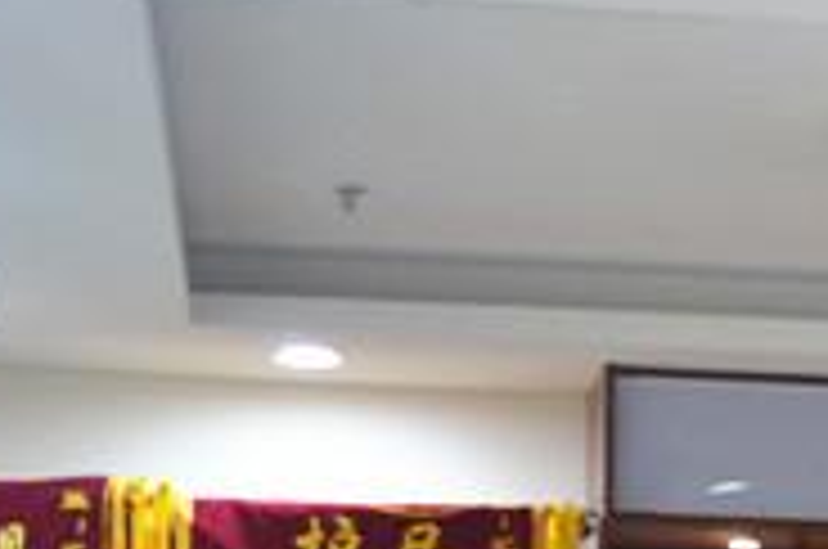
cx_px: 1737
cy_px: 1028
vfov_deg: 7.2
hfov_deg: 10.3
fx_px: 4202
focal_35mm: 183
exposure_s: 1/15
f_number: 4.2
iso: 400
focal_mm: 28
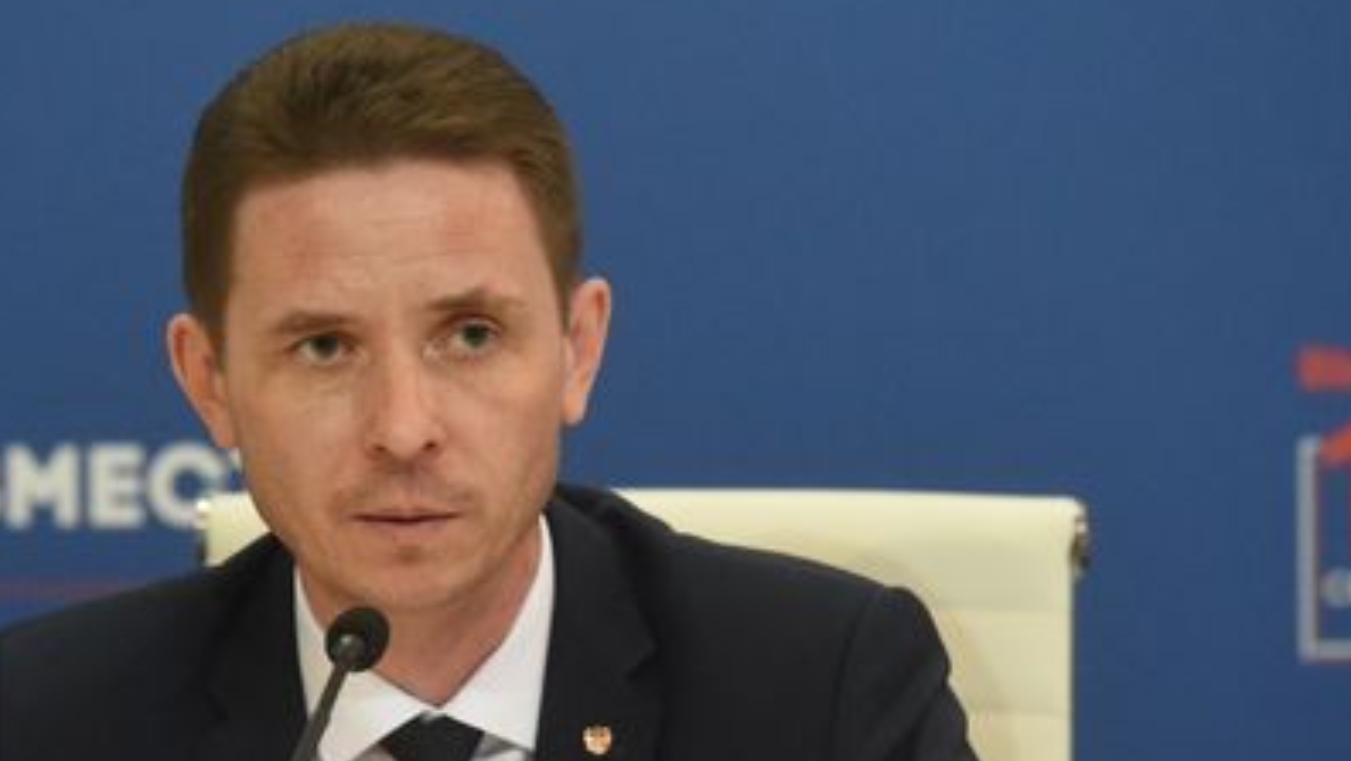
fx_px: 11932
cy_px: 642
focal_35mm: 333
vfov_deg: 3.7
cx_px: 495
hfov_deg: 6.5
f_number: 4
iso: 12800
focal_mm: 180
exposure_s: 1/640
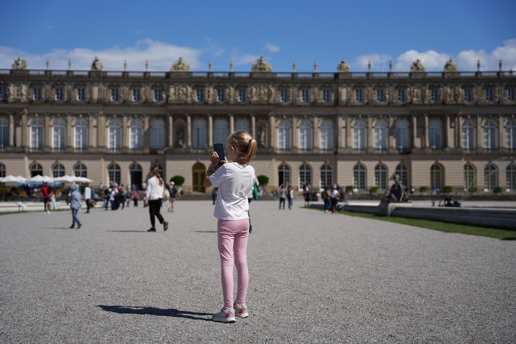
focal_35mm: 50
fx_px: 715
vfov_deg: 27.1
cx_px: 258
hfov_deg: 39.7
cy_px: 172
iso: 100
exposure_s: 1/4000
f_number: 2.8
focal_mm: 49.9
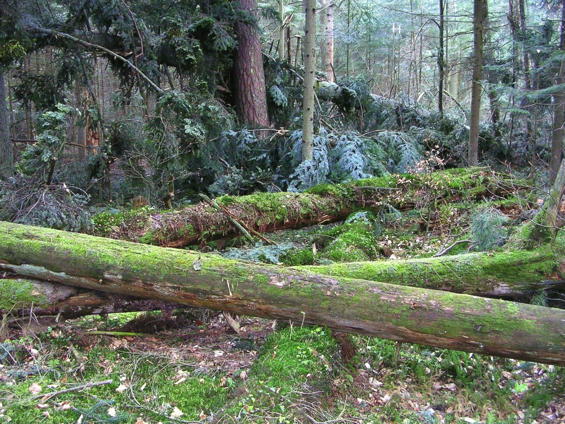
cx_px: 282
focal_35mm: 38
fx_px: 620
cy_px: 212
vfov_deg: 37.7
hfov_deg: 49.0
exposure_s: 1/60.1
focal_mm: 5.8
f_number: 2.8
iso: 196
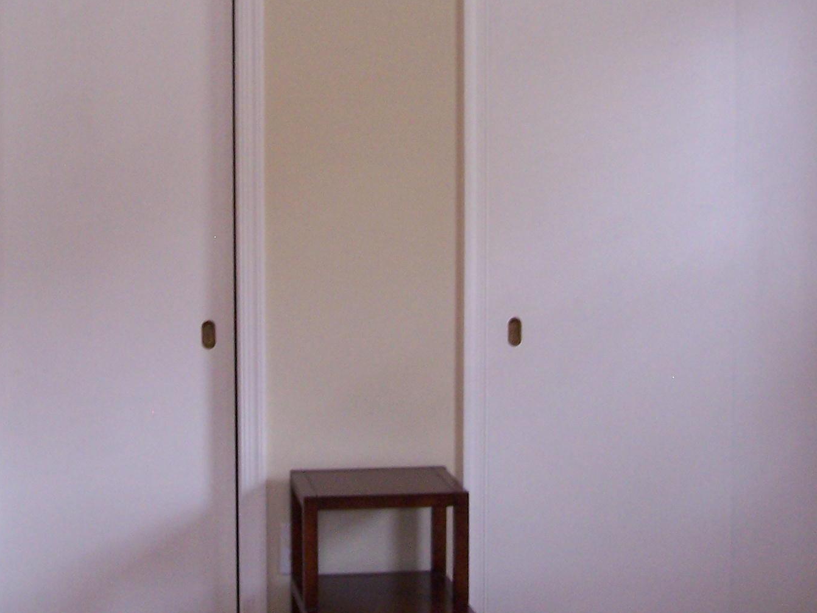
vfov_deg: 20.1
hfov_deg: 26.7
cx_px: 364
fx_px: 1723
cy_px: 176
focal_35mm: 73
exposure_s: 1/25
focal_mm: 6.3
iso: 140
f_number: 2.8
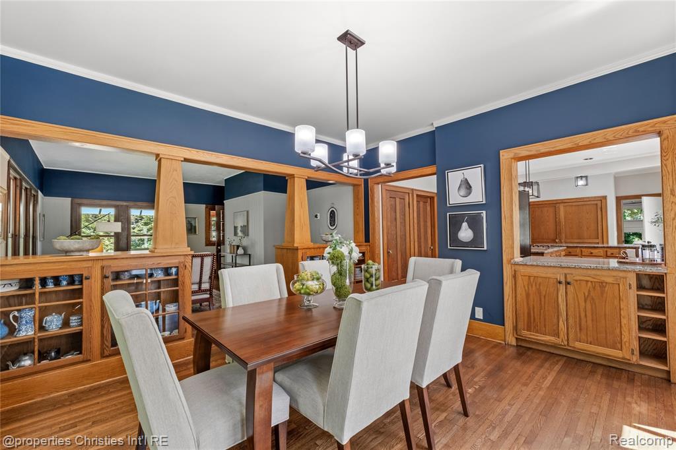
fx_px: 282
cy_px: 225
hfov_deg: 100.4
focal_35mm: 15
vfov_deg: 77.3
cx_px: 338
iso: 640
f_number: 8
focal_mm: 10
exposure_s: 1/2
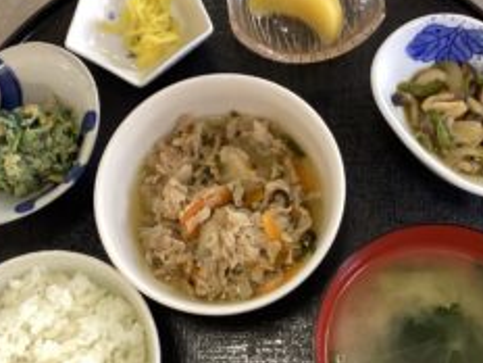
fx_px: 698
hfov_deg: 38.2
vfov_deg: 29.1
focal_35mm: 50
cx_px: 261
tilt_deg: -71.1
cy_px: 193
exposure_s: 1/33
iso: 250
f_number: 2.4
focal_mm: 3.3
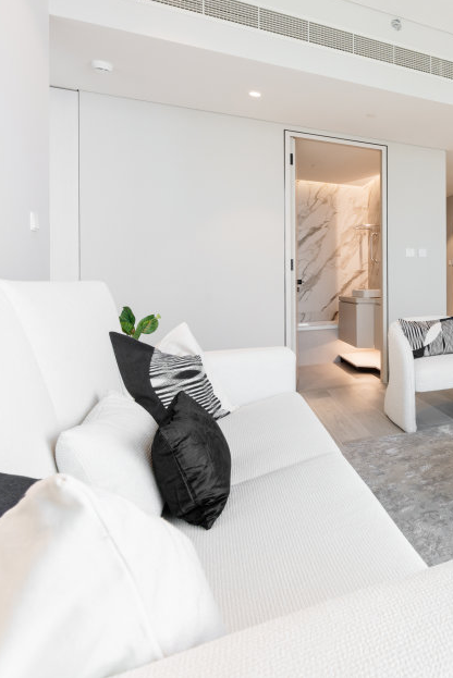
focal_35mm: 23
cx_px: 518
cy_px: 307
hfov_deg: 41.5
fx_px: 434
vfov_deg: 75.9
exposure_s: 1
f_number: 11
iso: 200
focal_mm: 14
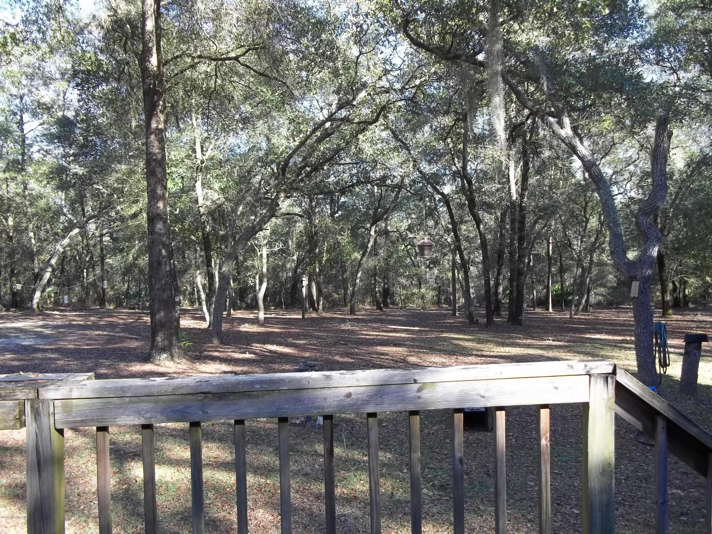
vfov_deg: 44.2
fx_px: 658
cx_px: 356
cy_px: 267
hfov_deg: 56.8
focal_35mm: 32
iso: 64
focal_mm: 5.7
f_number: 2.9
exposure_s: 1/100
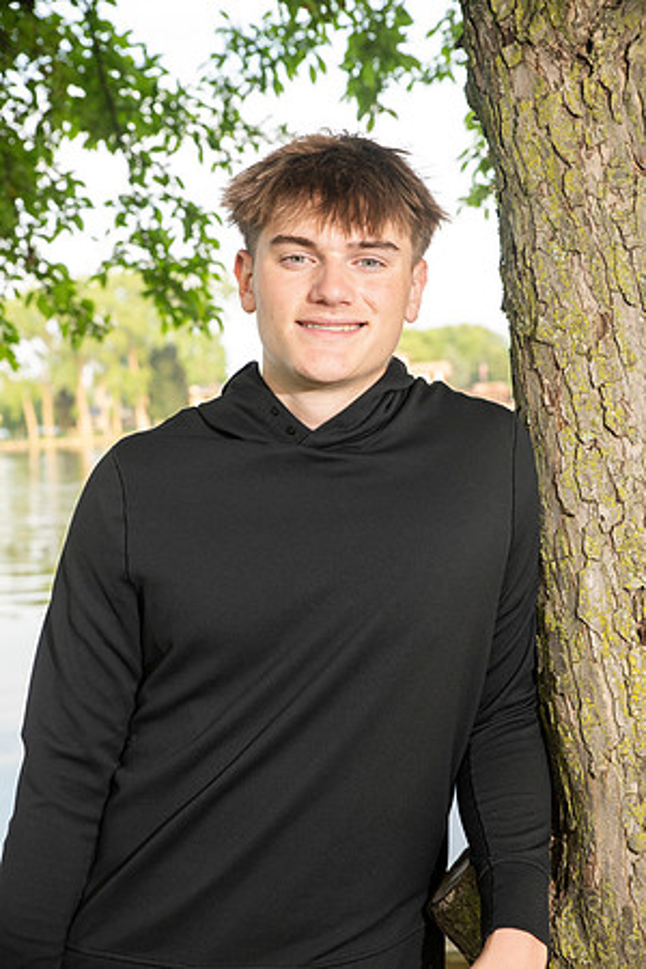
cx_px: 323
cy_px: 484
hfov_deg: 24.2
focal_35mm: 56
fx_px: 1507
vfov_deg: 35.6
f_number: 5.6
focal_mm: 56
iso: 500
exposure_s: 1/160
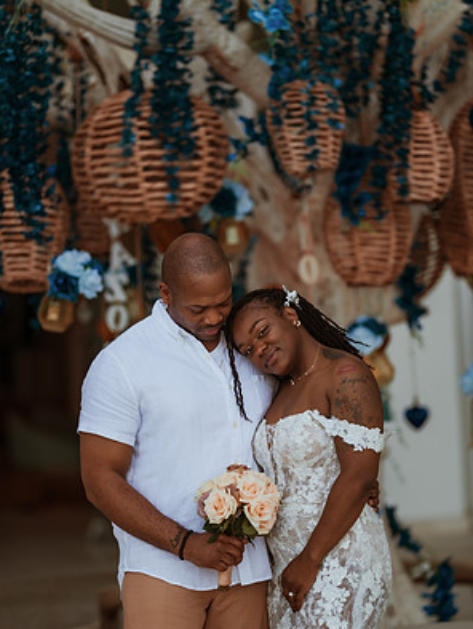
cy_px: 335
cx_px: 236
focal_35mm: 148
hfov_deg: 10.0
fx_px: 2693
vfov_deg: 13.3
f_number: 1.8
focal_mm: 135
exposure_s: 1/640
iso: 125
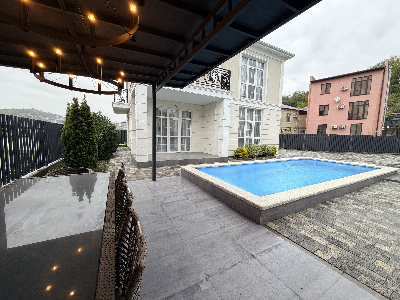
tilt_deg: -5.3
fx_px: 162
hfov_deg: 102.1
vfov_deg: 85.7
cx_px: 200
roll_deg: -1.2
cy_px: 150
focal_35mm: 14
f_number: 2.2
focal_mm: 2.22
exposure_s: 1/100
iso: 160
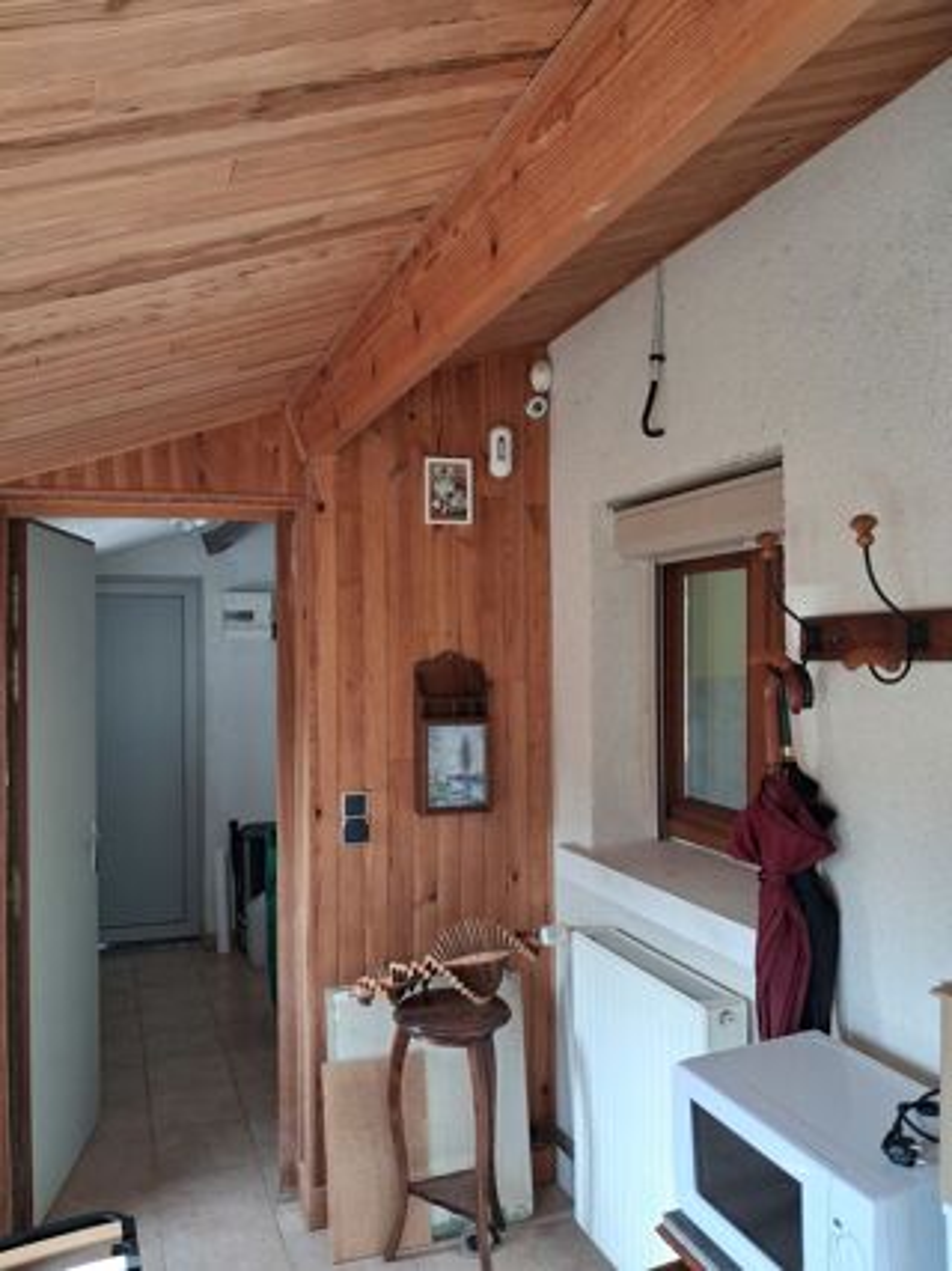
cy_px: 636
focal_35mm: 27
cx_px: 476
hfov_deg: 51.3
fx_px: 991
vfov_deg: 65.3
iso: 160
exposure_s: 1/120
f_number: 1.8
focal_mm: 4
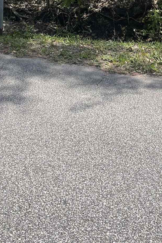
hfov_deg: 20.3
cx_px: 3
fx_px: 439
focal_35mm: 65
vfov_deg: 28.0
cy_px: -30
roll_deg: -1.6
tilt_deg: -11.2
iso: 32
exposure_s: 1/1456
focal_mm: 5.1
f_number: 1.6
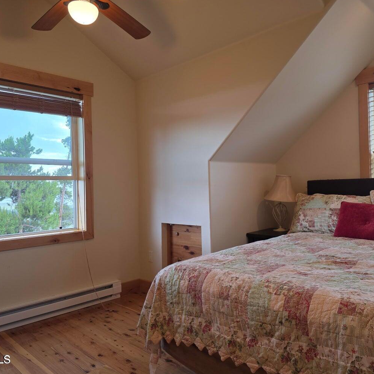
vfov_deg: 57.3
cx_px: 211
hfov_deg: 57.1
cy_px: 184
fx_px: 342
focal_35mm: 28
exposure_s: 1/120
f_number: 1.7
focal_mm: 6.3
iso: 80
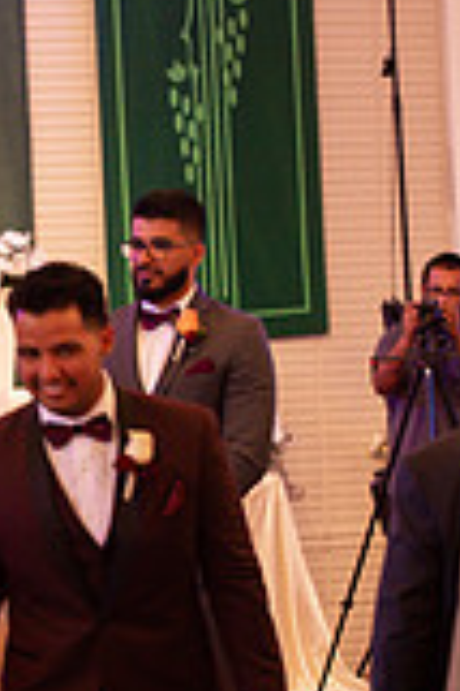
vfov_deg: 10.5
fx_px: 3764
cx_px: -170
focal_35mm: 196
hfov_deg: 6.9
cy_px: 485
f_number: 3.5
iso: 1250
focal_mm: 70
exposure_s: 1/60
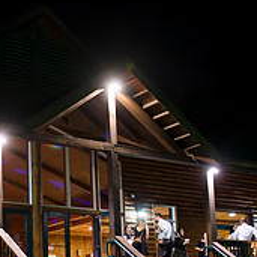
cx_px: 25
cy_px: 212
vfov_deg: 21.9
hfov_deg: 21.7
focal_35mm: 78
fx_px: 655
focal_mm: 26
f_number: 2.8
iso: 1000
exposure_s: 1/13
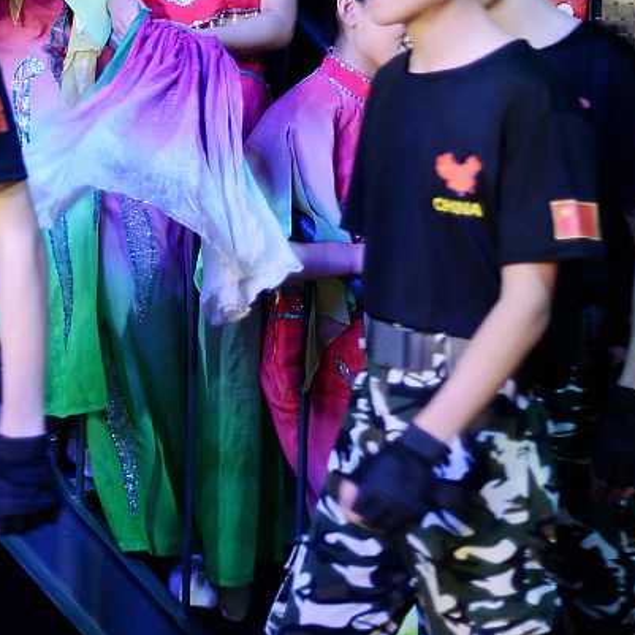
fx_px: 2636
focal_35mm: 127
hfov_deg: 13.6
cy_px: -55
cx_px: 48
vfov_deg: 13.5
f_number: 1.8
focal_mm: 50
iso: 1000
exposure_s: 1/80
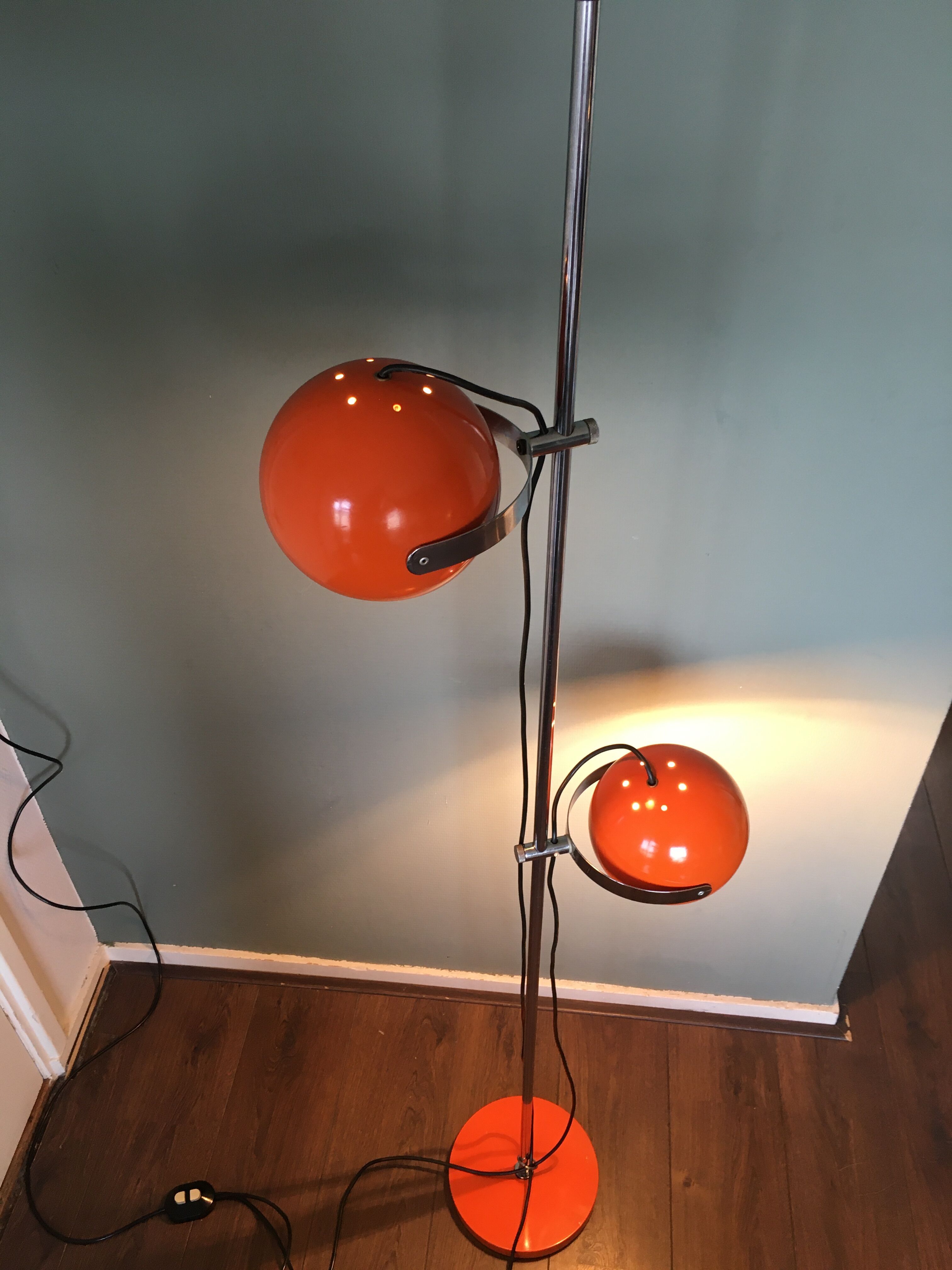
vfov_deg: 61.7
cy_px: 635
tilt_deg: -41.8
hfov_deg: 48.2
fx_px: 1063
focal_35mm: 29
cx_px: 476
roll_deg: +0.1
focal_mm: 4.15
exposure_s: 1/33
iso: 80
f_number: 2.2
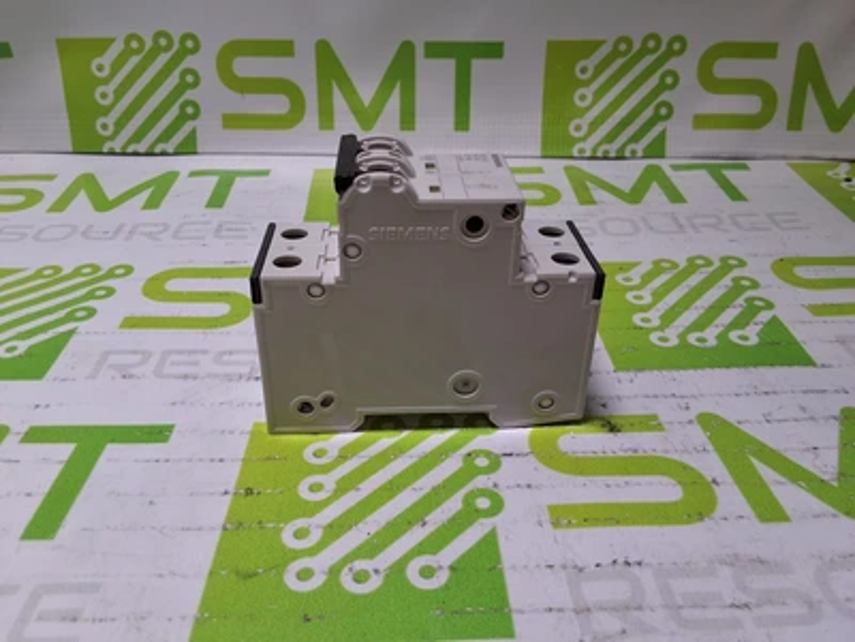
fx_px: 692
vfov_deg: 49.7
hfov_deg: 63.4
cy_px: 321
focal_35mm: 28
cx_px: 428
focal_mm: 2.91
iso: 40
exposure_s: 1/120
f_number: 1.9
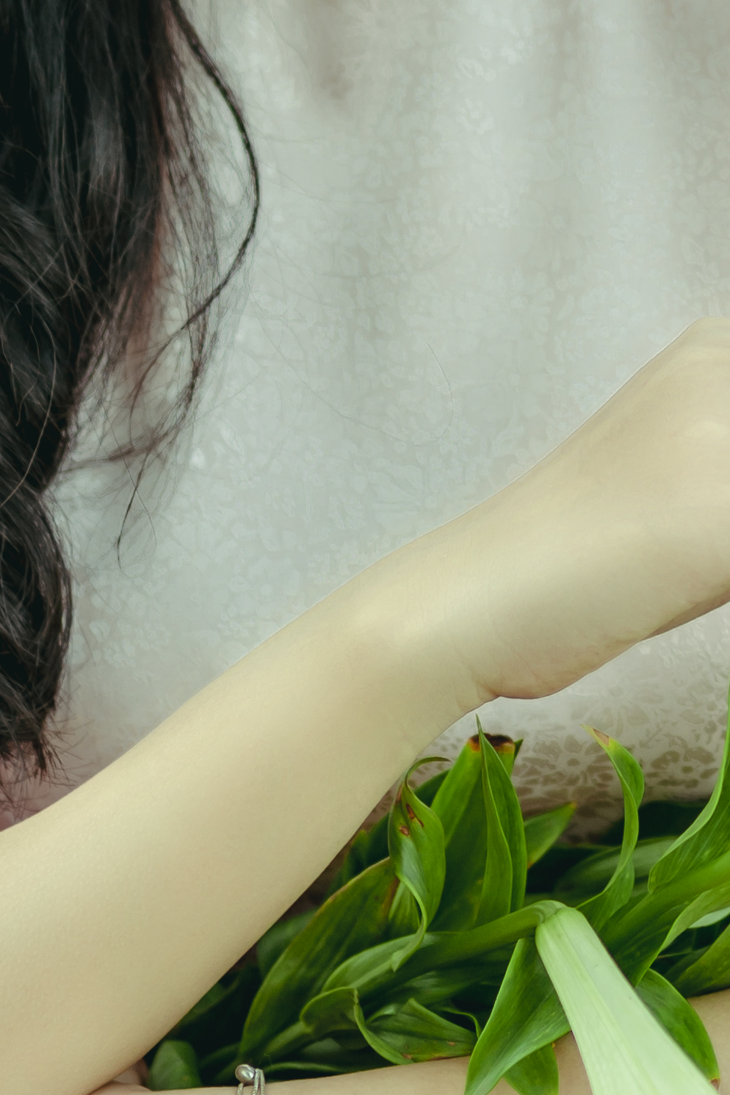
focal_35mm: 342
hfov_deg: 4.0
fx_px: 10402
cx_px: 531
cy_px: -273
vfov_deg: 6.0
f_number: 1.8
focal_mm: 85
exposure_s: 1/640
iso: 100
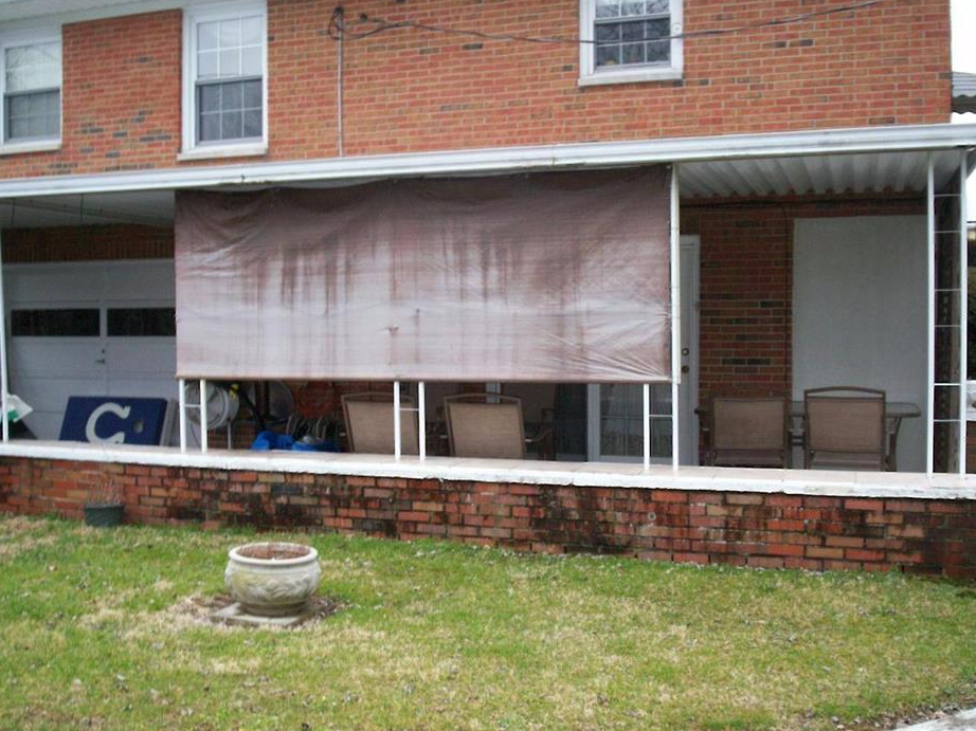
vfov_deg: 35.9
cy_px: 385
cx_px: 477
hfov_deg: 46.8
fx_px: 1128
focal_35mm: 40
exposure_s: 1/64
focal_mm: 5.9
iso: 140
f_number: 4.5
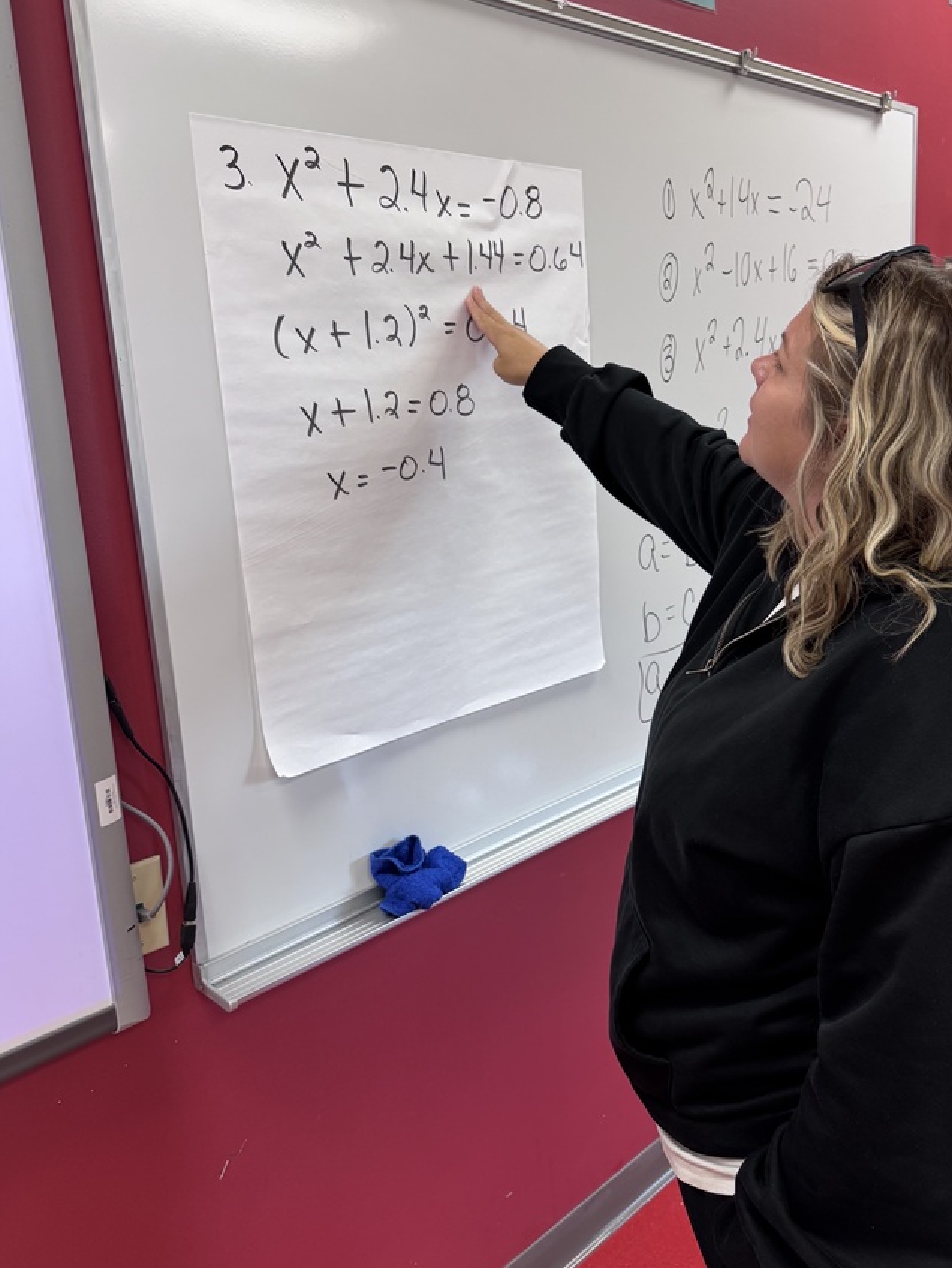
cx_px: 570
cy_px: 611
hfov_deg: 48.0
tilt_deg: -11.8
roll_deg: +4.3
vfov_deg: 61.6
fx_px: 1063
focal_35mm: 29
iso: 125
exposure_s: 1/120
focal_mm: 6.76
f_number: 1.78
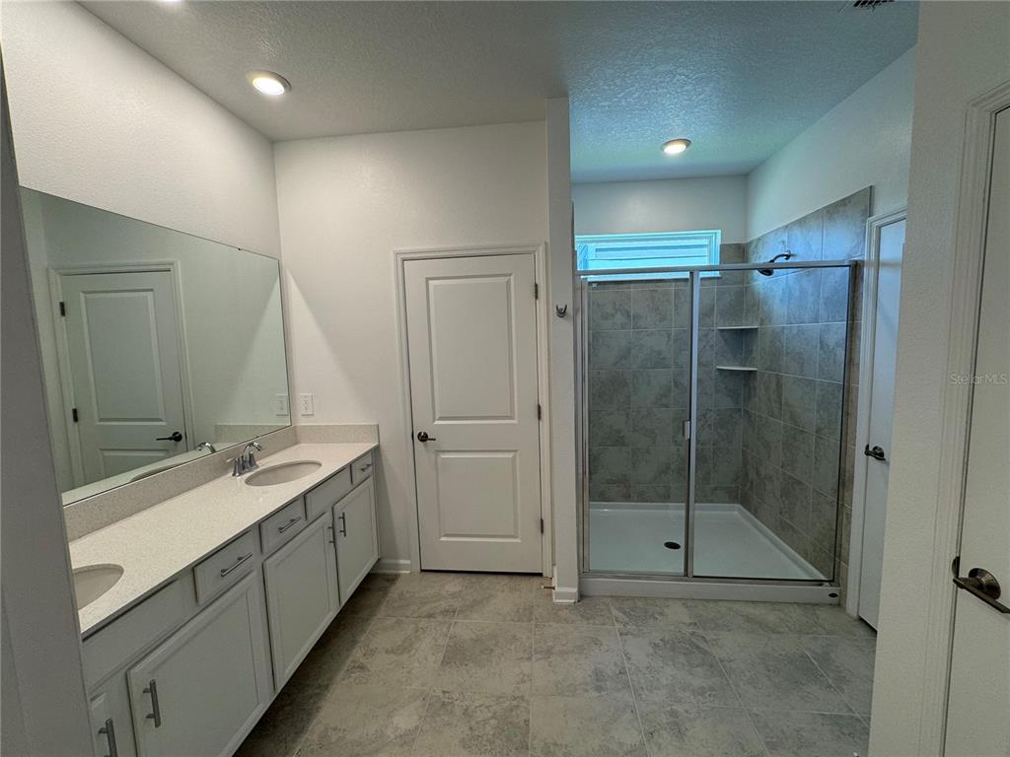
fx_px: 408
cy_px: 378
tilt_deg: -6.0
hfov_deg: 102.1
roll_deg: +1.4
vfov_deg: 85.7
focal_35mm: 14
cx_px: 505
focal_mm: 2.22
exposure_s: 1/120
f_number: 2.2
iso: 100
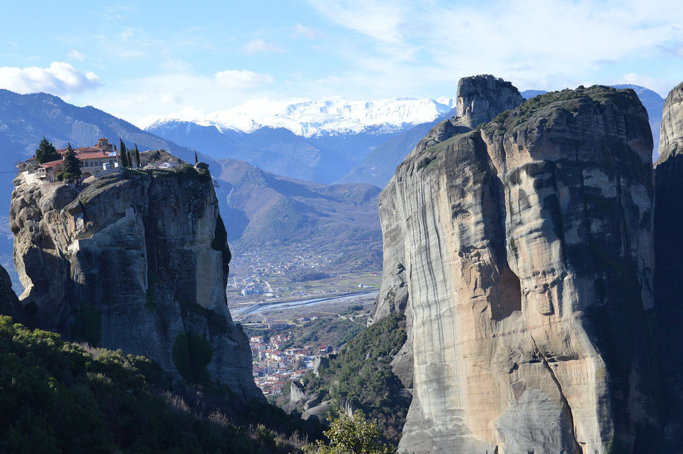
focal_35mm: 67
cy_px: 209
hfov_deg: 30.0
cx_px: 273
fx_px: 1270
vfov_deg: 20.3
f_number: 6.3
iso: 320
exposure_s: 1/800
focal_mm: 34
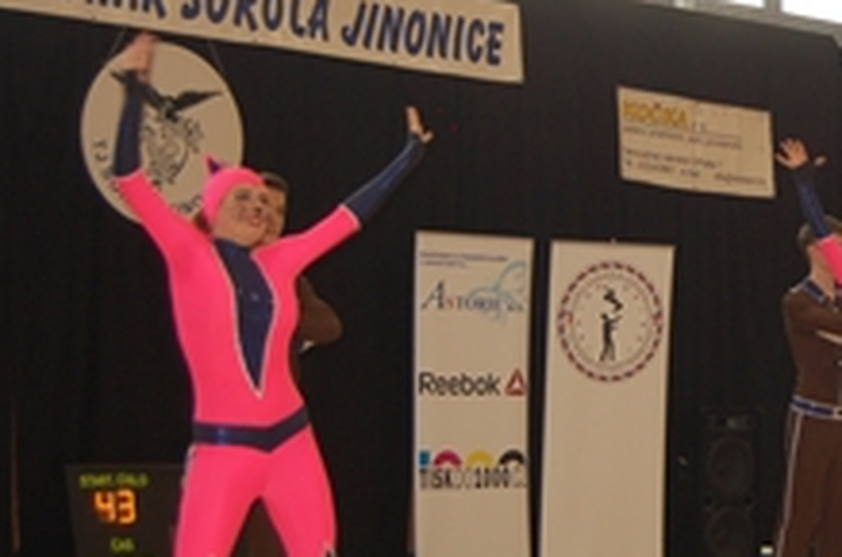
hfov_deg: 20.7
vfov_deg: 14.2
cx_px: 796
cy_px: 184
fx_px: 2240
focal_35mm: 96
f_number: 4.2
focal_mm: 28
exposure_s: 1/80
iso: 400
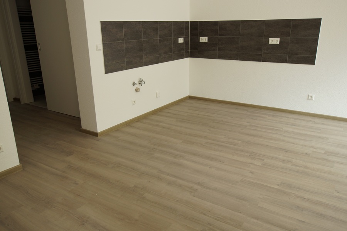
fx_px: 289
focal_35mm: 30
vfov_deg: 43.5
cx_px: 174
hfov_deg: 62.0
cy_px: 116
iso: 200
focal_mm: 20
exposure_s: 1/25
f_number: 7.1
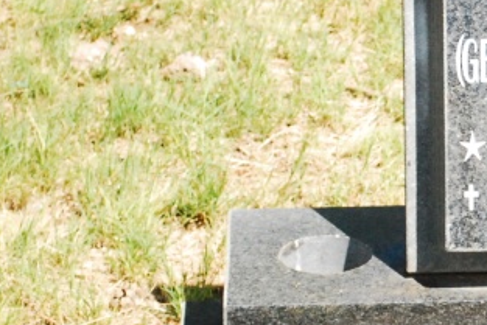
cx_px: 703
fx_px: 2923
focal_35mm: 216
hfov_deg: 9.3
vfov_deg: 6.4
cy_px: 116
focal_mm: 44
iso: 1600
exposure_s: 1/4000
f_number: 5.3
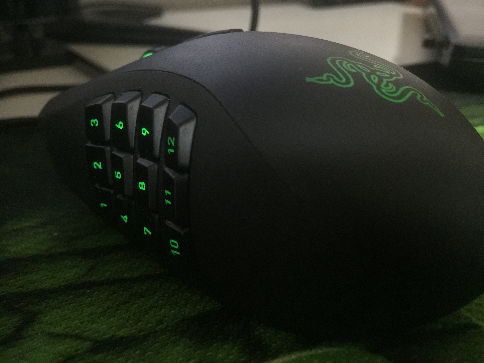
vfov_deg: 48.2
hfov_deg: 61.7
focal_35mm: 29
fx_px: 405
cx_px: 242
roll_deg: +0.0
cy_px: 182
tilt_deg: -27.8
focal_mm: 4.15
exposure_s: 1/17
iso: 160
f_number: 2.2
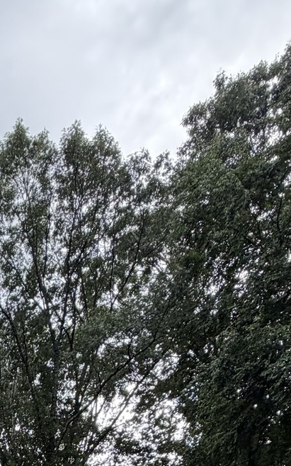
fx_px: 660
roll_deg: -0.4
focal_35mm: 52
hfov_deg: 21.4
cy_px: 657
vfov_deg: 28.7
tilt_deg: +15.1
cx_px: -127
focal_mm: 2.22
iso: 40
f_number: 2.2
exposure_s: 1/502
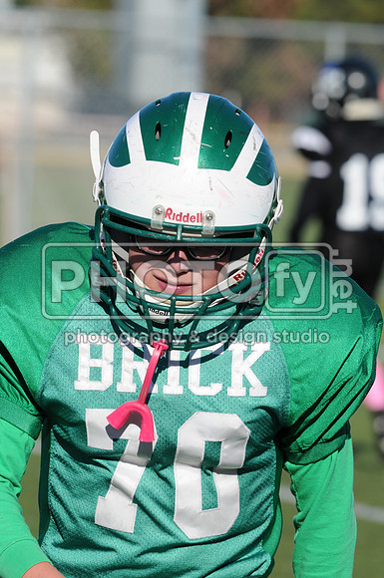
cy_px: 289
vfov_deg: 4.6
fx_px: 7221
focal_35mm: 450
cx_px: 192
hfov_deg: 3.0
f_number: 9
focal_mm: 300
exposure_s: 1/500
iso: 200
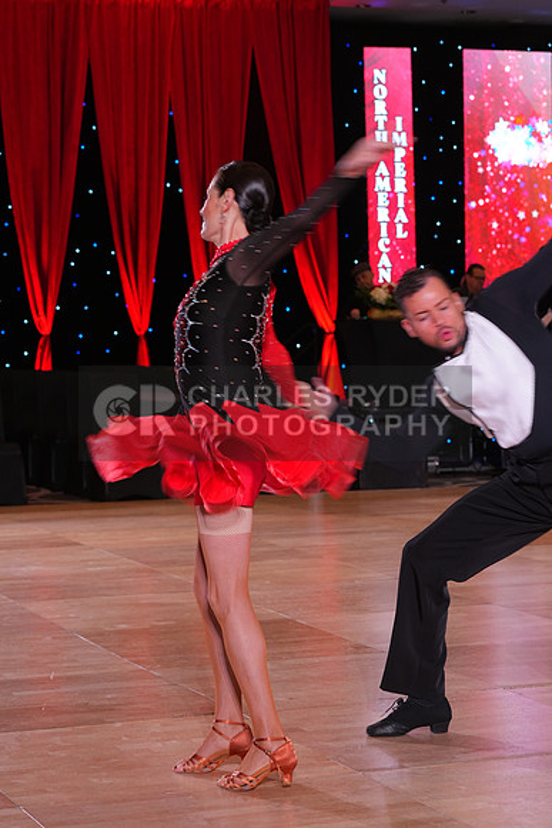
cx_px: 276
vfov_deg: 24.8
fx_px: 1885
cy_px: 414
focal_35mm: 82
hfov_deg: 16.7
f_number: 5.6
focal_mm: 82
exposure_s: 1/100
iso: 1250
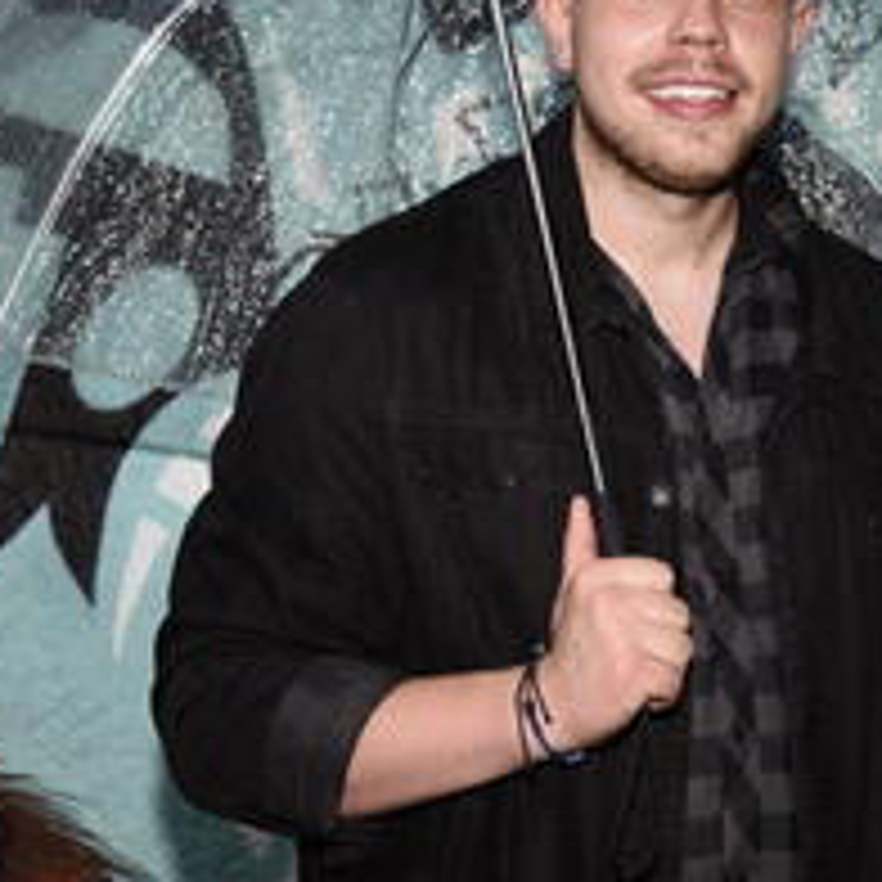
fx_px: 2710
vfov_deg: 18.4
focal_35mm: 94
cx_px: 659
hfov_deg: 18.4
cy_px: 261
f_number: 6.3
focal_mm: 48
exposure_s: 1/60
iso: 1250
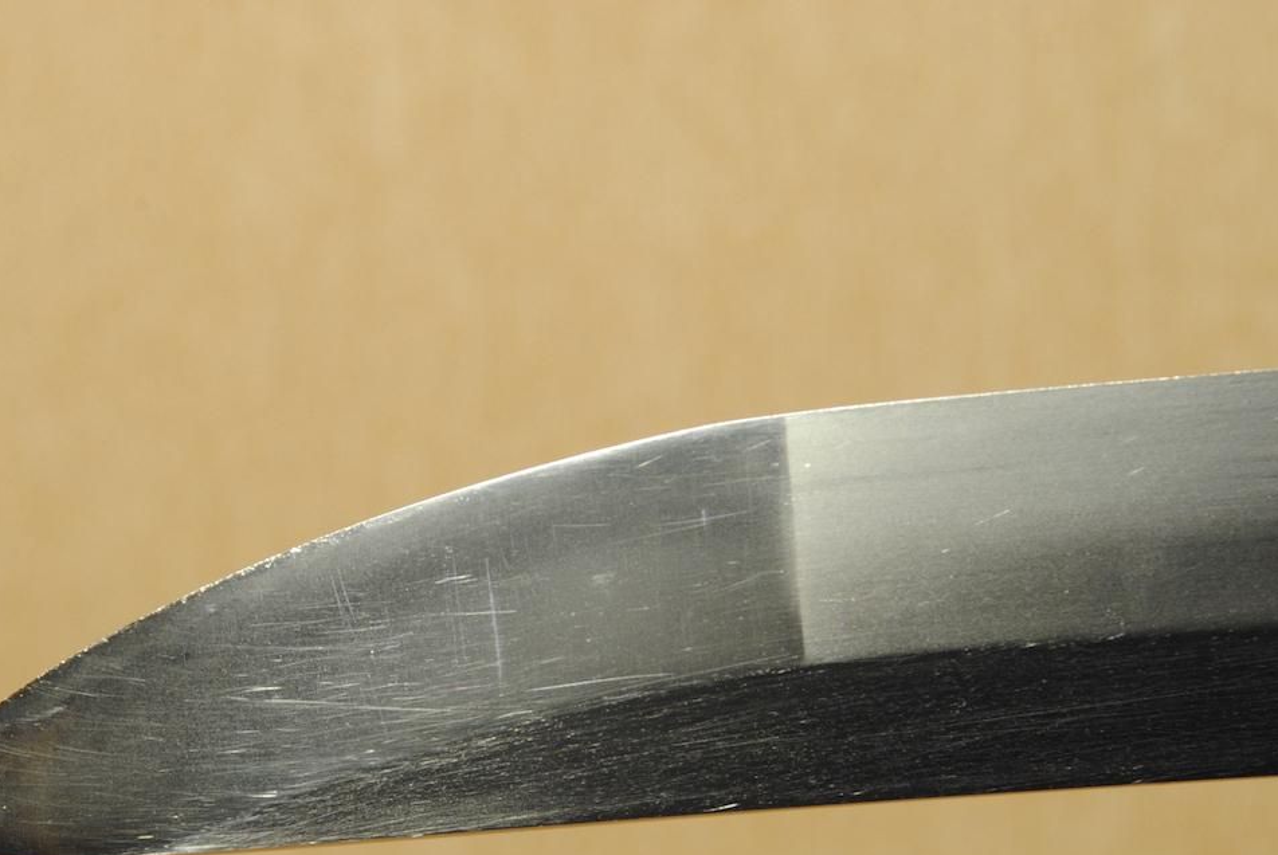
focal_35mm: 276
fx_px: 9799
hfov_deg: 7.5
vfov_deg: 5.0
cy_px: 597
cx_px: 526
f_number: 11
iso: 400
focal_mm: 125
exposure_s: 1/2
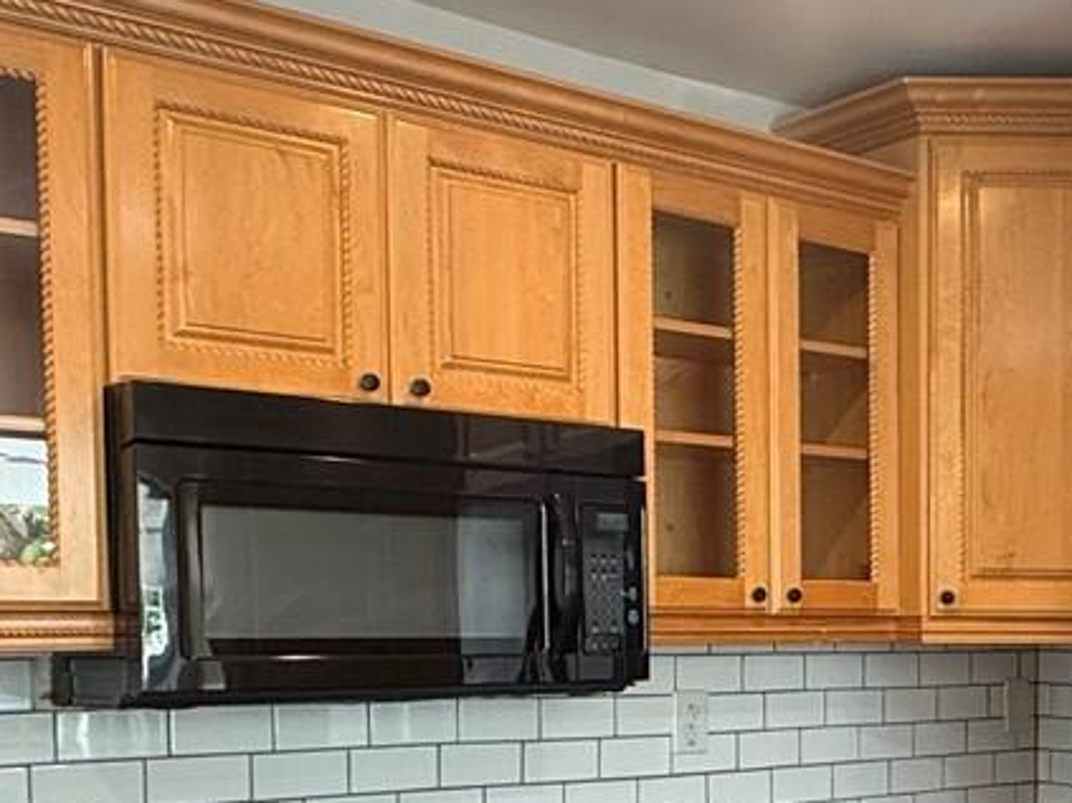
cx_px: 1069
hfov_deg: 33.2
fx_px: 1641
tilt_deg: -2.0
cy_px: 697
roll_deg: -0.3
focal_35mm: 53
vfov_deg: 26.7
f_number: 2.2
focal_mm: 2.22
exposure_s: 1/60
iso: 250
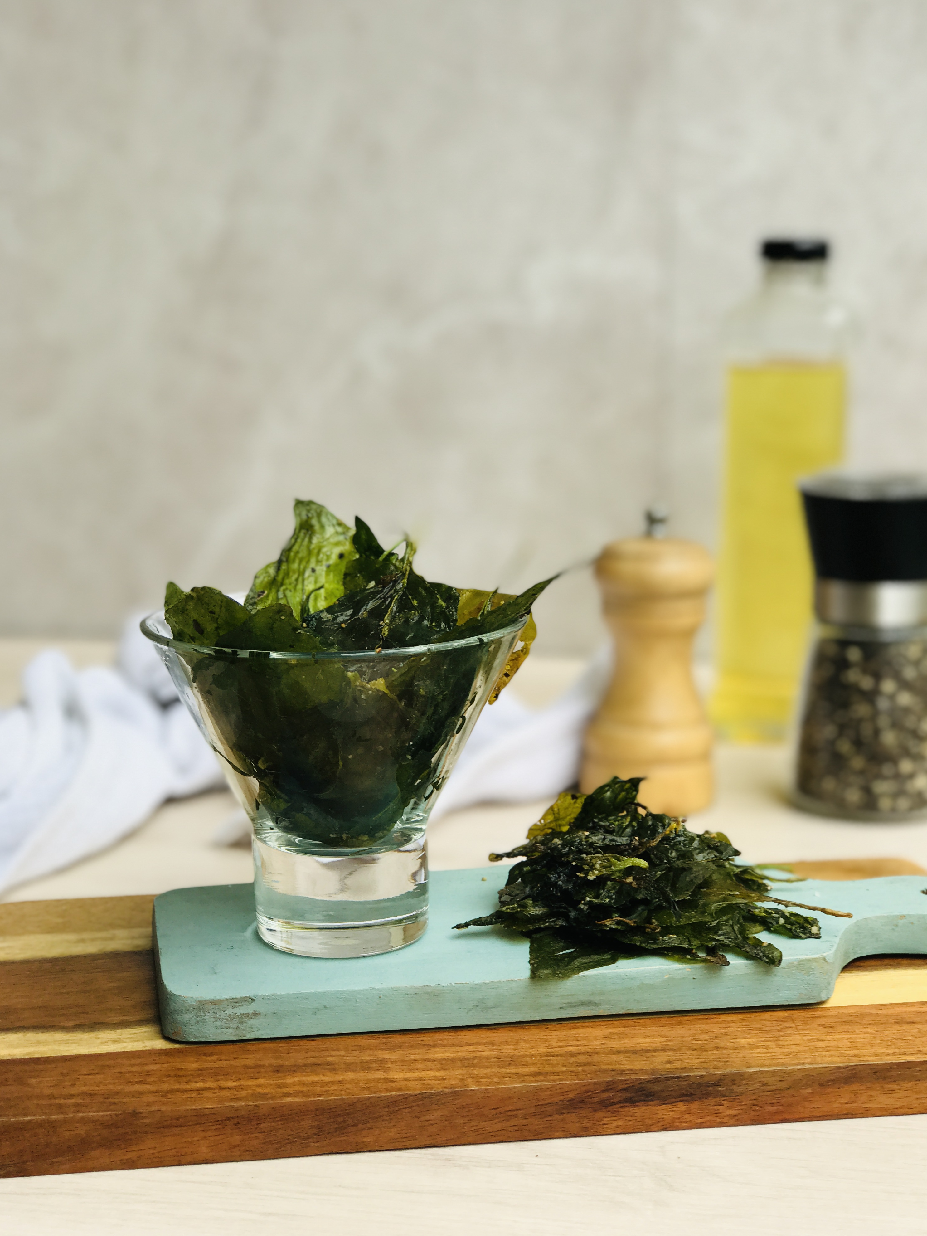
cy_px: 623
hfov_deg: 25.2
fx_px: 2071
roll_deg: +0.7
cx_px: 459
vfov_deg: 33.2
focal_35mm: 58
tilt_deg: -8.8
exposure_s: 1/148
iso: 20
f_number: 2.8
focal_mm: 6.6
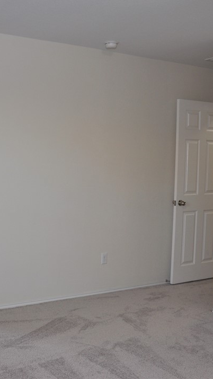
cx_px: 31
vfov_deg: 47.4
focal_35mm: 43
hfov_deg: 27.0
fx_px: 432
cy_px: 188
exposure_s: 1/60
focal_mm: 18
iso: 400
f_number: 4
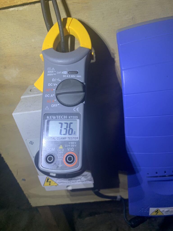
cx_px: 86
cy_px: 116
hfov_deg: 53.1
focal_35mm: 26
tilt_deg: -47.8
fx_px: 173
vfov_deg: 67.3
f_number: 1.8
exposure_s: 1/121
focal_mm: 4.25
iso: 50
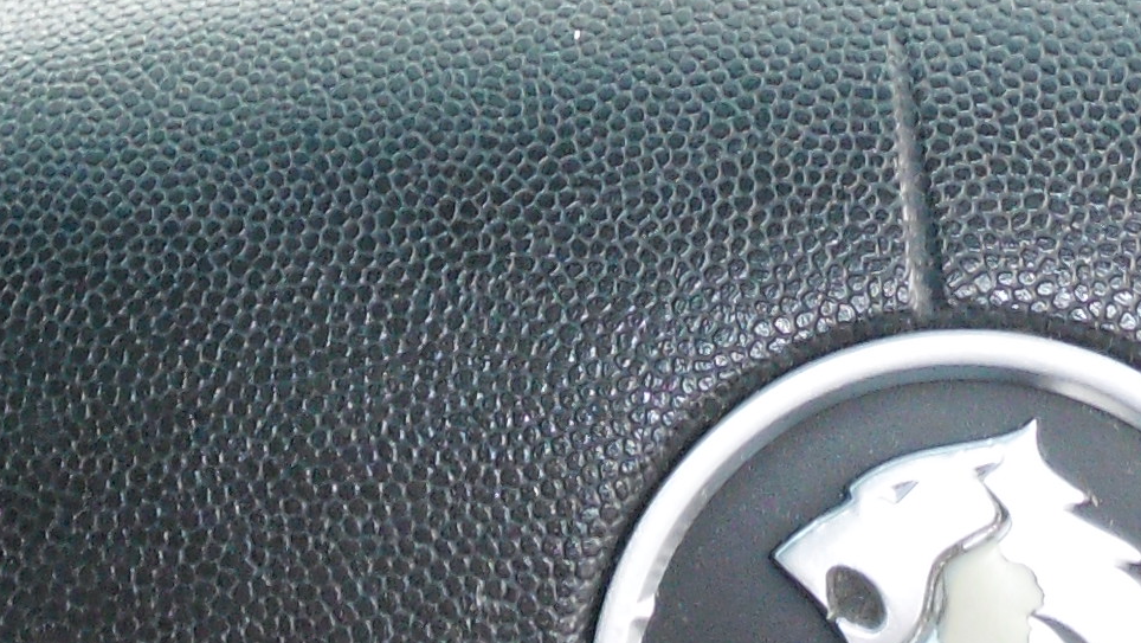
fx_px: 3692
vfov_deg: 9.4
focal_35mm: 122
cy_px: -605
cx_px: 580
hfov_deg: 17.6
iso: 100
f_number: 3.5
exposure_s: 1/66
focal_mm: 4.9
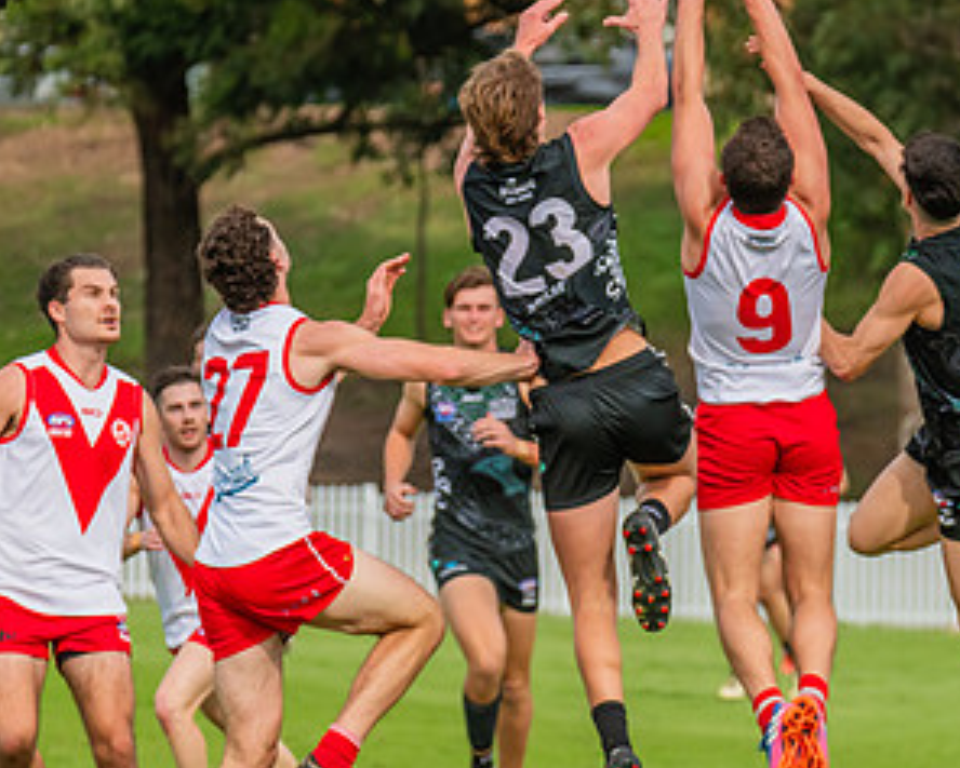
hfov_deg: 3.7
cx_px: 698
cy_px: 582
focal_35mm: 527
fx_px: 14978
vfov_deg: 2.9
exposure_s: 1/1600
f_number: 7.1
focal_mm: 250
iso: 800
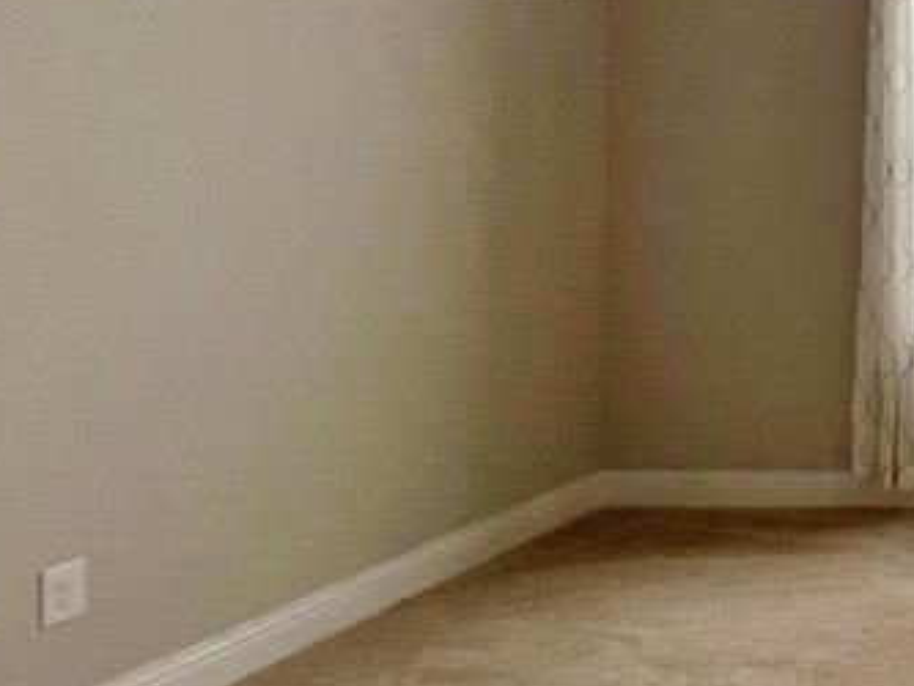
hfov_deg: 29.1
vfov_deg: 34.9
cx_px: 1367
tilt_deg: -1.1
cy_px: 137
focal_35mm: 40
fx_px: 1057
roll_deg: +1.1
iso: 32
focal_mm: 1.57
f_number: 1.8
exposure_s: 1/573
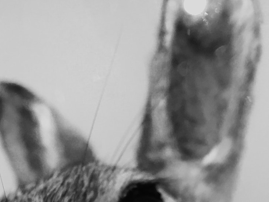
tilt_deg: +2.6
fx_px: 490
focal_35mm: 63
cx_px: 69
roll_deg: +0.0
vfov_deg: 21.0
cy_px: 268
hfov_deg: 30.2
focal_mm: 4.15
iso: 50
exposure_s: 1/33
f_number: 2.2
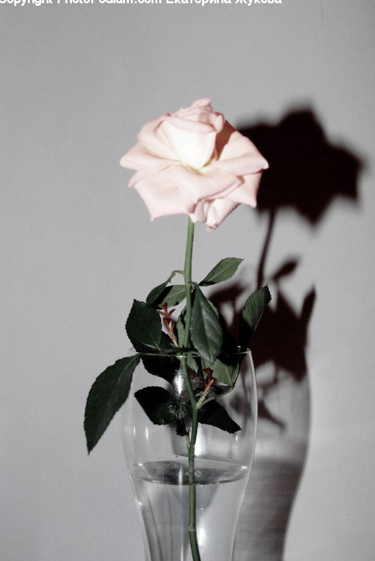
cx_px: 192
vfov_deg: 37.5
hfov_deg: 25.6
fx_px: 826
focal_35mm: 53
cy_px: 275
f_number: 5.6
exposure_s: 1/60
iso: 400
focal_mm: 34
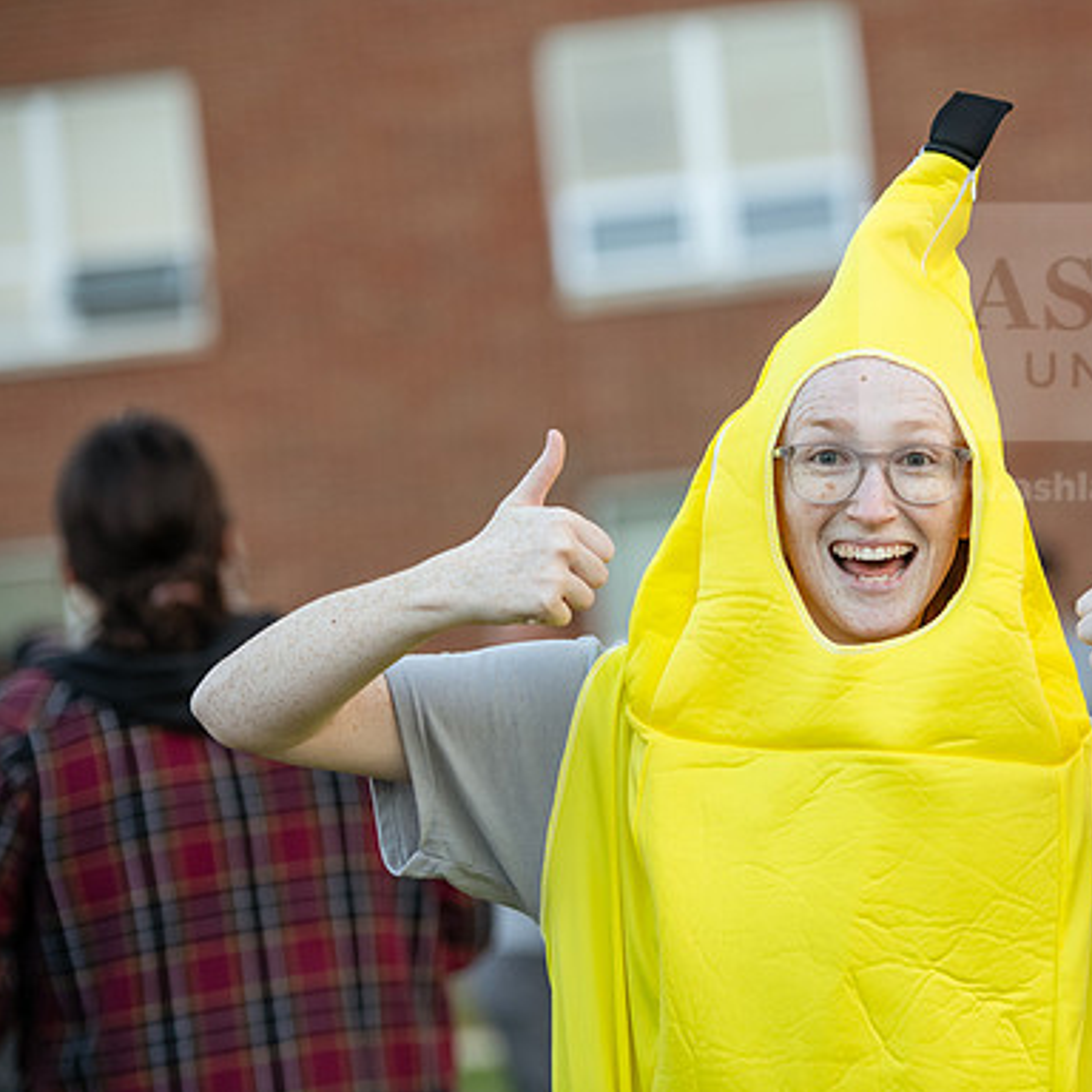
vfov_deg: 11.7
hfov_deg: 11.7
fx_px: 5318
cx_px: 774
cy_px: 547
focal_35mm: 149
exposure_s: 1/500
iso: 1000
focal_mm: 116
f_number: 3.2
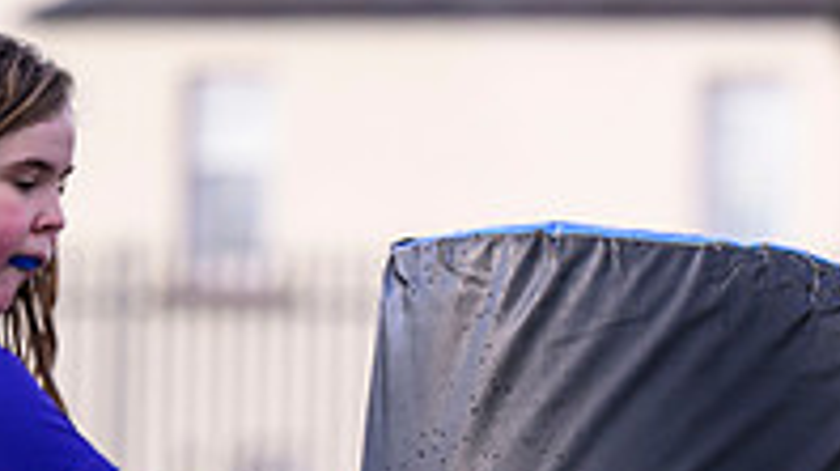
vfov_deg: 2.3
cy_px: 1006
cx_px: 936
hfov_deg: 4.1
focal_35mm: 532
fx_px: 11840
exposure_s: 1/1600
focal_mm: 140
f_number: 3.2
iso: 500
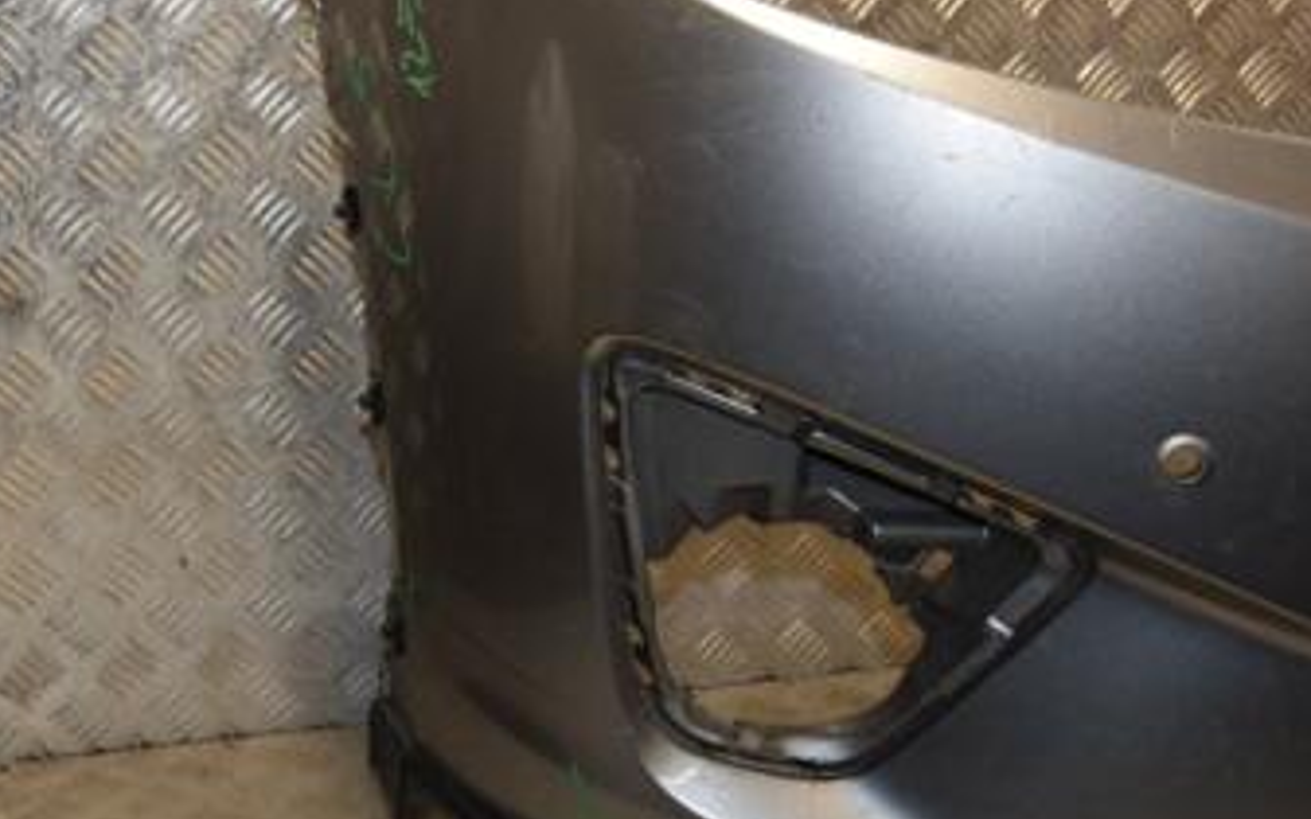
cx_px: 437
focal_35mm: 60
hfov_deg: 33.7
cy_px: 507
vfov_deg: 21.6
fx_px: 2144
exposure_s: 1/200
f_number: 5.6
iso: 800
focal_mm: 22
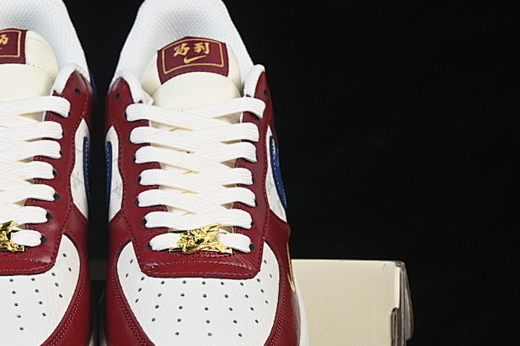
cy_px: 274
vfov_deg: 10.5
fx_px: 1877
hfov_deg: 15.6
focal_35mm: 130
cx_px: 87
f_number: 8
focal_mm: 50
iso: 160
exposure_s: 1/80
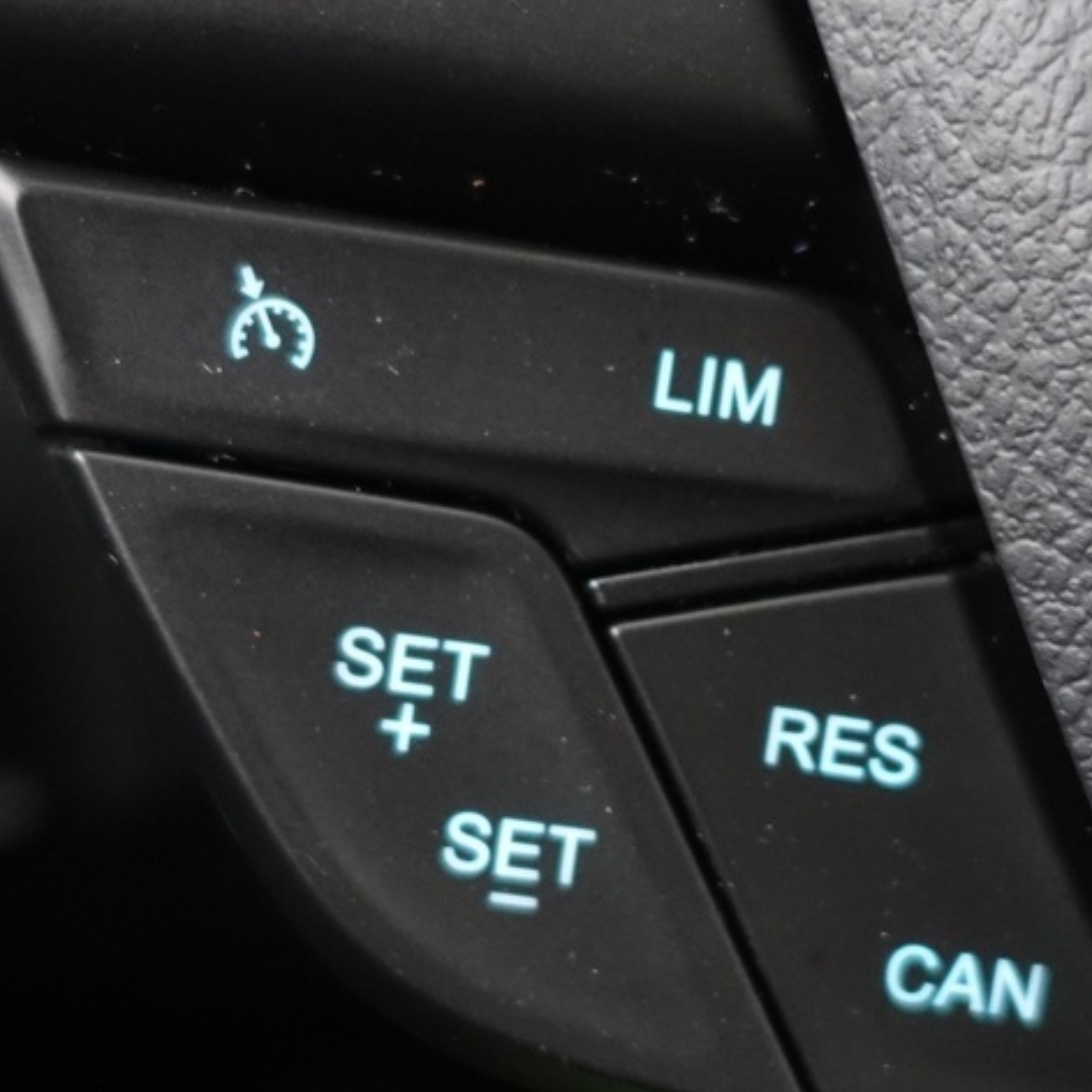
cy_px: 546
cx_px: 606
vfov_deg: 24.7
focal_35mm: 70
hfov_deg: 24.6
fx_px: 2498
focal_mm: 9.4
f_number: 1.8
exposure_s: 1/8
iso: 800
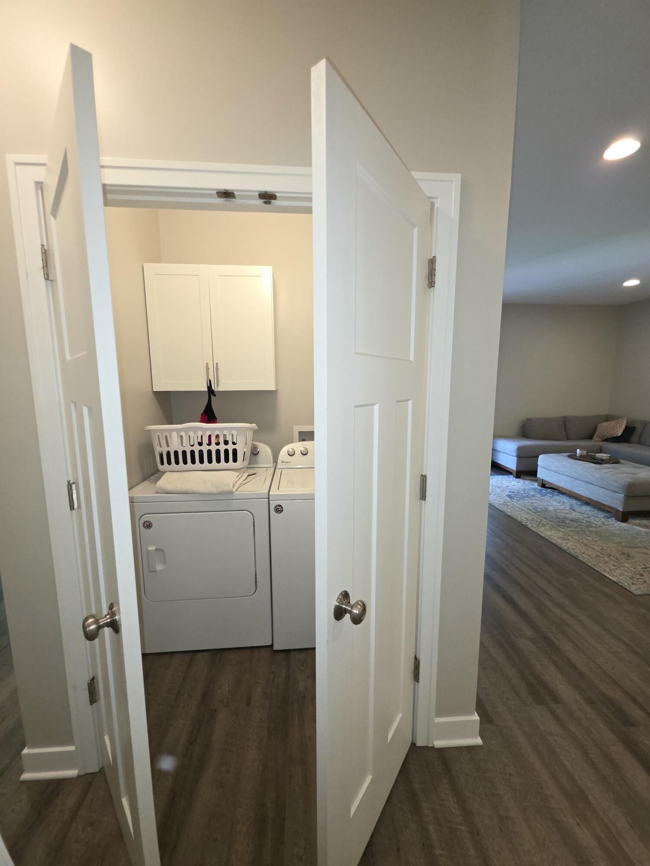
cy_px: 433
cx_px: 325
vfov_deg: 106.2
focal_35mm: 13
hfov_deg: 89.9
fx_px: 325
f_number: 1.9
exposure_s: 1/60
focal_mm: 2.2
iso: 200
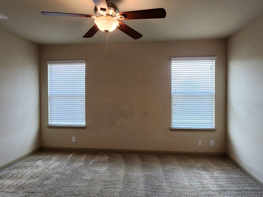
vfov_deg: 66.0
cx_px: 129
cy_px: 99
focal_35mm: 20
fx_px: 152
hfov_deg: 81.7
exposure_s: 1/60
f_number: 2.2
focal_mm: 2.2
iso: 100
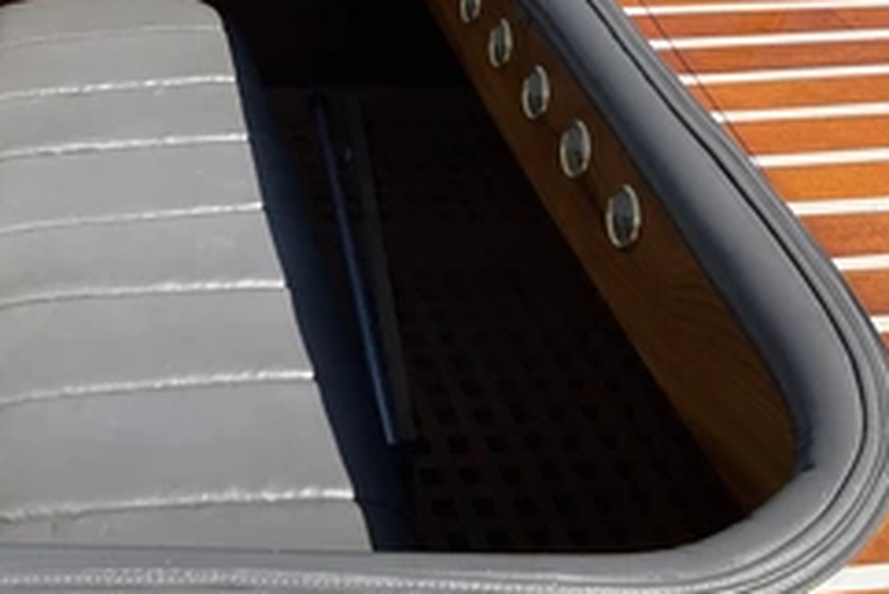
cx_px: 225
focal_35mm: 50
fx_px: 1235
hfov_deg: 38.6
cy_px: 162
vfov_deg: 26.7
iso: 25
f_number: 1.8
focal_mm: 3
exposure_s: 1/1250
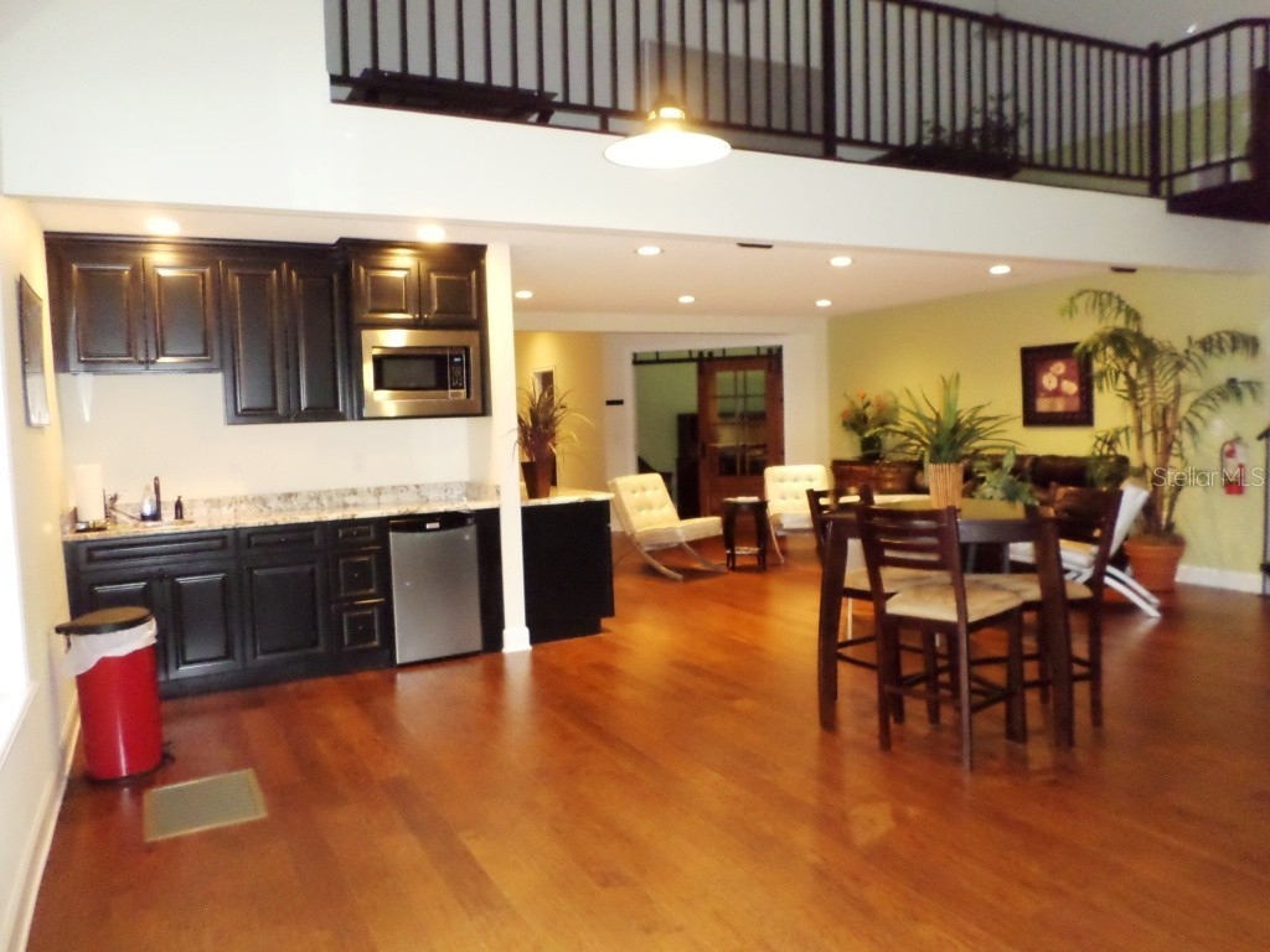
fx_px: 917
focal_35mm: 25
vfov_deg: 54.9
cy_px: 476
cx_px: 635
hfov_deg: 69.4
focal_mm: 4.5
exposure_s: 1/30
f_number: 2.5
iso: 640
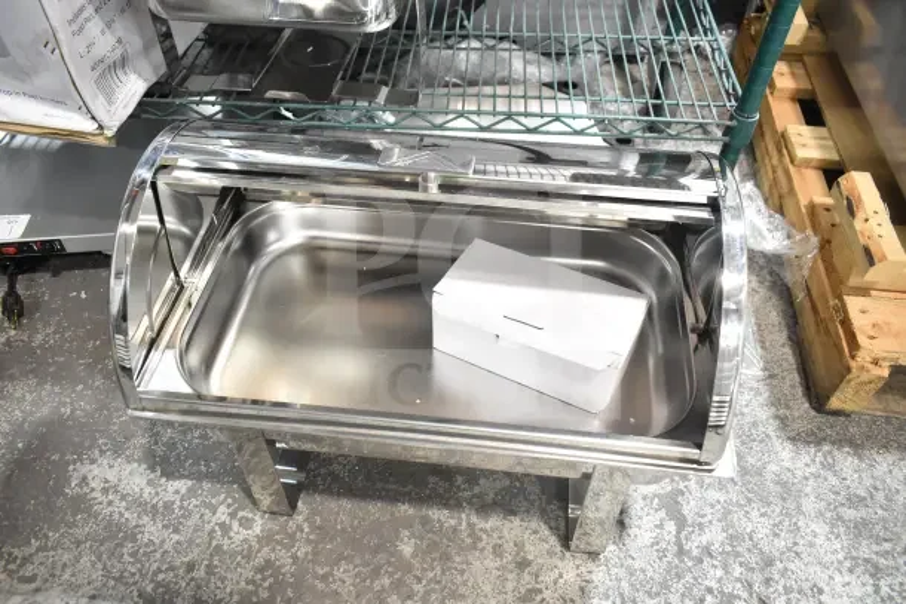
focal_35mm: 27
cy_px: 302
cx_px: 453
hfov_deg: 67.4
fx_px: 680
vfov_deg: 48.0
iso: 1600
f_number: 3.5
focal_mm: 18
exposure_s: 1/60
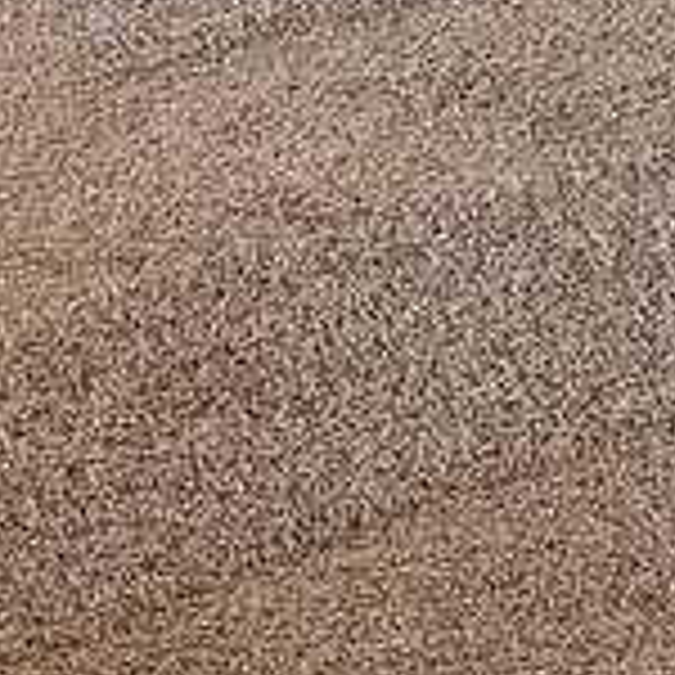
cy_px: -999
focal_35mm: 181
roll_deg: -0.8
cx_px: 54
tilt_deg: -9.7
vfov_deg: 8.7
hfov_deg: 9.6
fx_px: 3993
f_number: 1.78
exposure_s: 1/60
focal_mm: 6.76
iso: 160
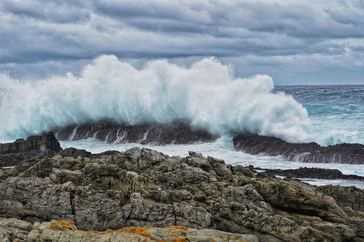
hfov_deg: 19.5
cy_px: 121
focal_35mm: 105
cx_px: 182
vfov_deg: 13.0
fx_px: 1062
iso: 200
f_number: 11
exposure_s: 1/250
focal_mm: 105
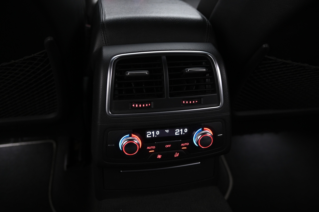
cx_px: 160
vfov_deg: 38.8
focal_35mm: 34
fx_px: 301
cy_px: 106
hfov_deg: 55.8
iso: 2000
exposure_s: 1/10
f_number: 4
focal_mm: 34
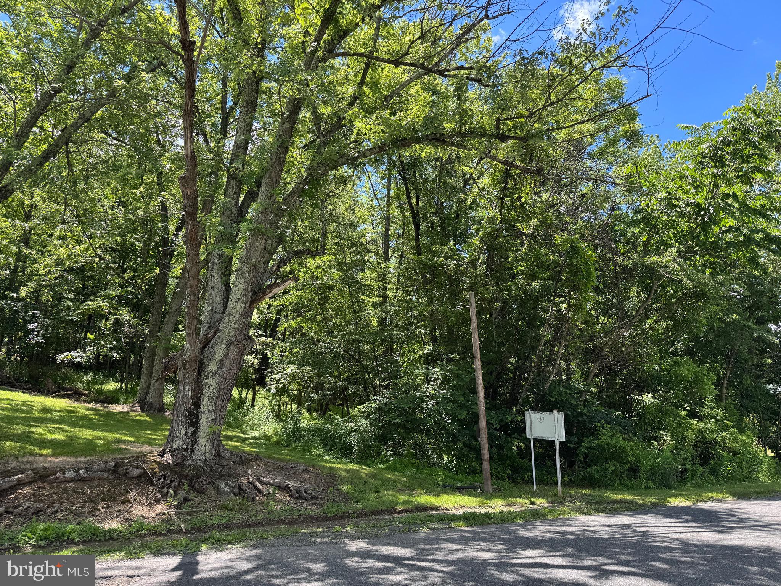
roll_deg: +0.2
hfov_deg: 71.6
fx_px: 541
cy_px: 293
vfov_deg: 56.8
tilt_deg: +12.5
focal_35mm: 24
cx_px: 390
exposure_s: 1/678
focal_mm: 6.76
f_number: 1.78
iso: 80
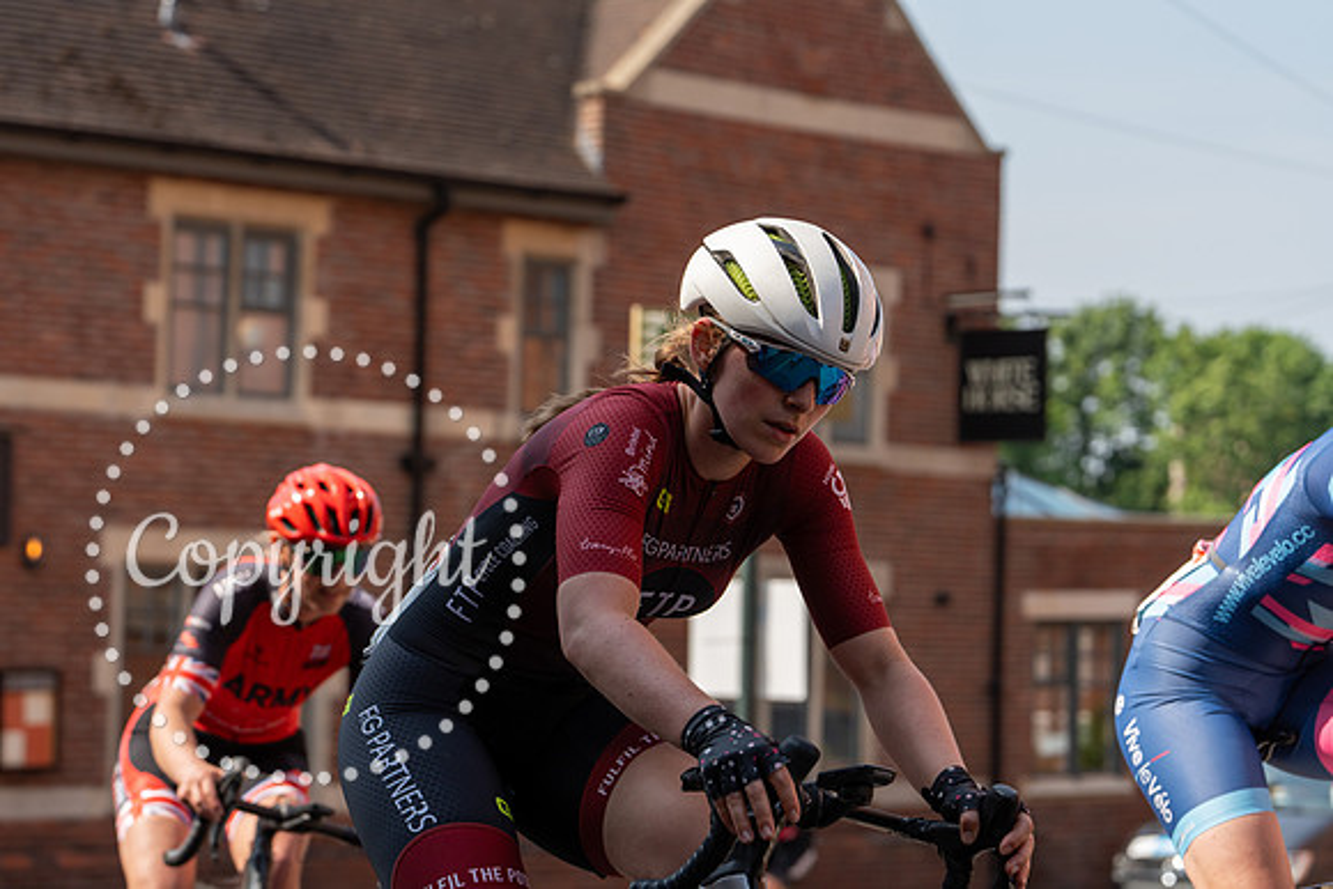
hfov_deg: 20.6
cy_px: 444
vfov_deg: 13.8
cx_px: 666
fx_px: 3666
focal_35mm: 99
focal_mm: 99
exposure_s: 1/1250
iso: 200
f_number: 5
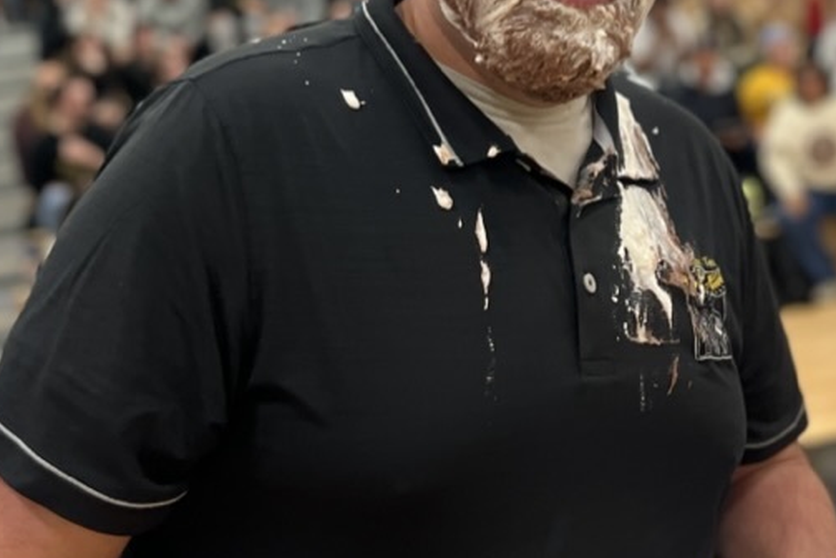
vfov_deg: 23.9
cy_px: 47
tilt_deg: +2.9
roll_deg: +7.8
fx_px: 1277
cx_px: 428
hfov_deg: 36.2
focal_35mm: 55
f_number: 1.6
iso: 125
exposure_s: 1/60
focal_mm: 5.1
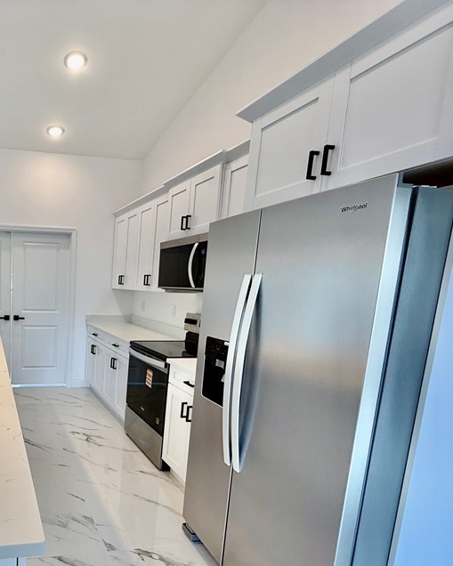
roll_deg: -1.8
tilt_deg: -8.6
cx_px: 54
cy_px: 340
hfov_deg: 55.6
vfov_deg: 74.2
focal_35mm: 22
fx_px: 369
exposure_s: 1/120
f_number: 2.2
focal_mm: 2.22
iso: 80
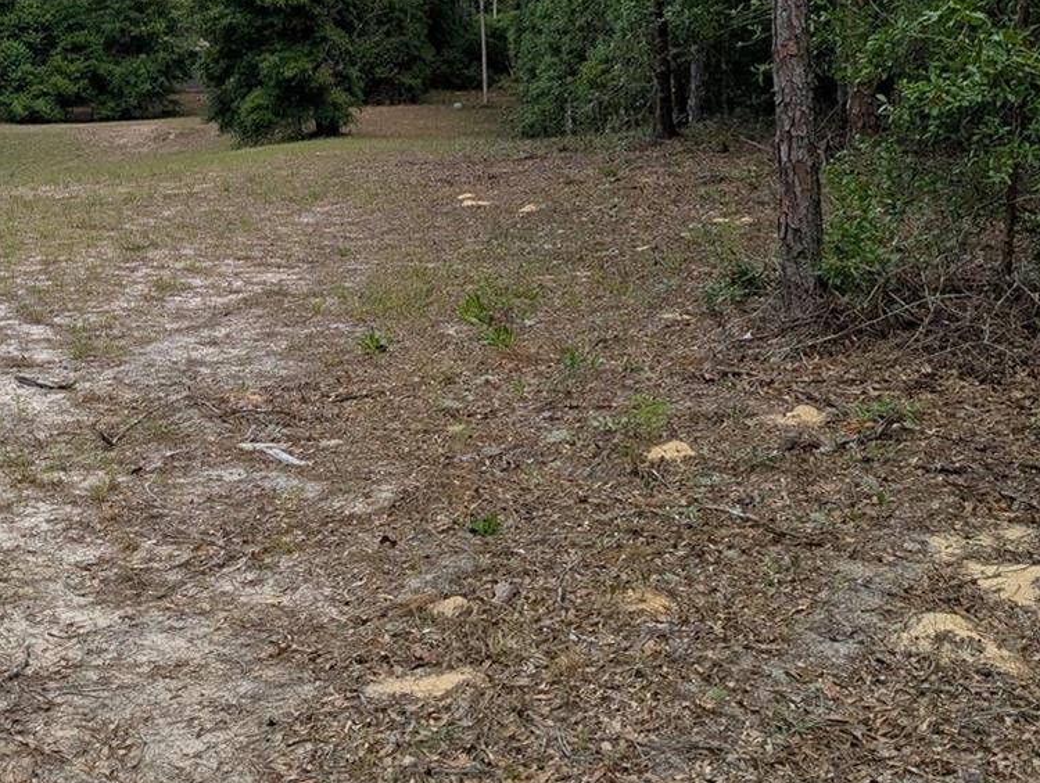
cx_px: 104
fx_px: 1535
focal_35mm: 51
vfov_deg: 27.1
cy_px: 7
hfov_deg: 35.3
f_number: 1.68
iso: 21
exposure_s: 1/1073
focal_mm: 6.9
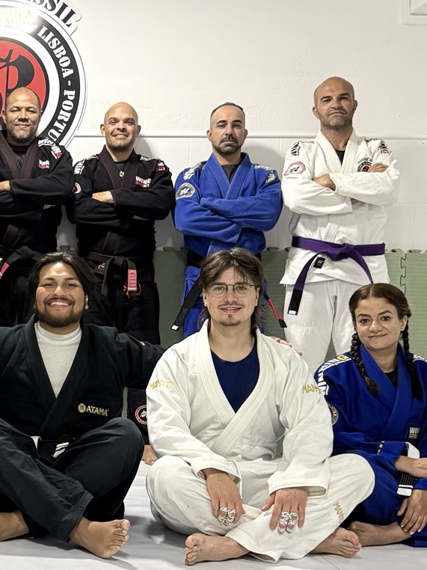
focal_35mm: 63
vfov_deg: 30.7
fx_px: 1037
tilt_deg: -1.7
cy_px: 336
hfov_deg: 22.2
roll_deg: -1.2
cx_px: -25
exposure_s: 1/50
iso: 500
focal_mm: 6.76
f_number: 1.78
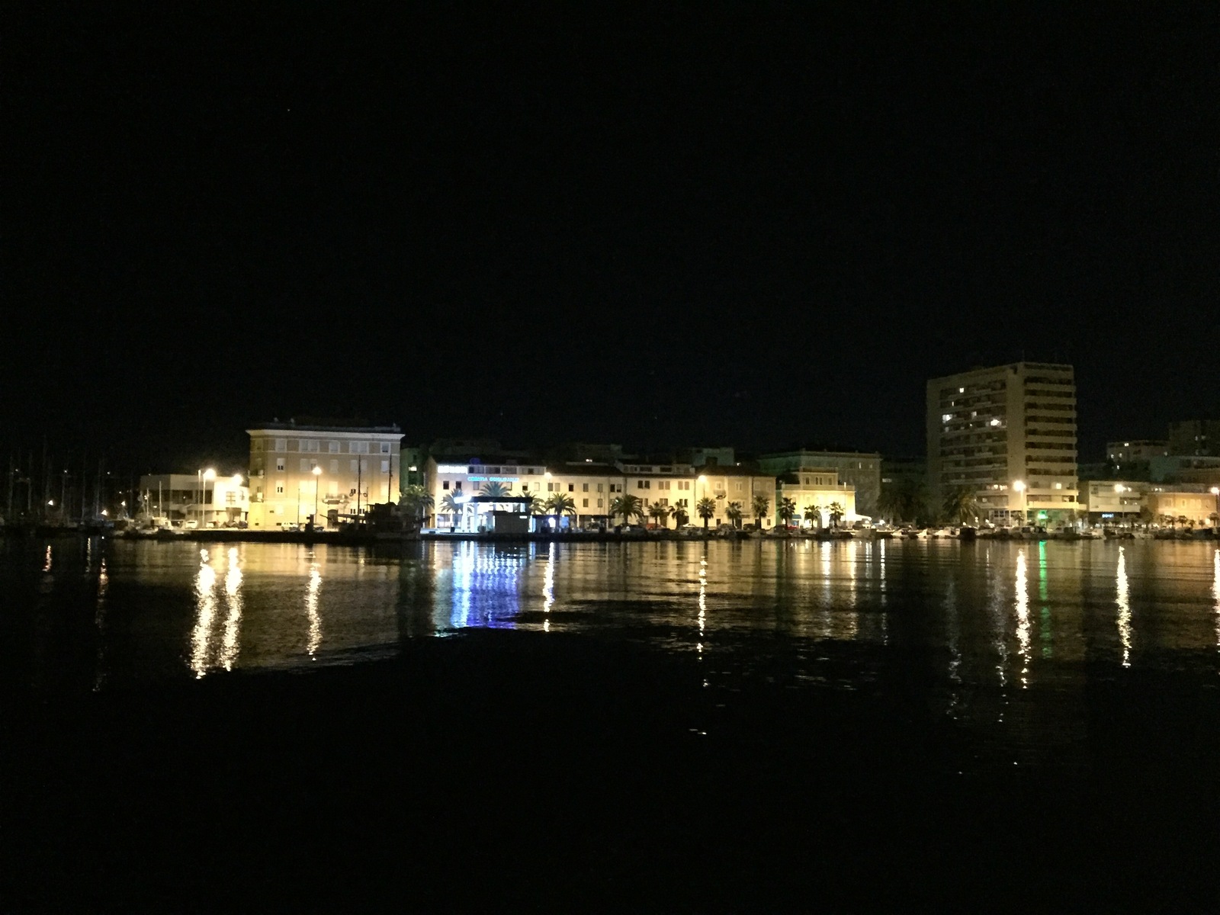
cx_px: 610
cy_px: 458
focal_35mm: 29
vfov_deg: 48.2
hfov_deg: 61.7
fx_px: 1022
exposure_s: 1/17
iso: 2000
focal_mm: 4.15
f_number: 2.2
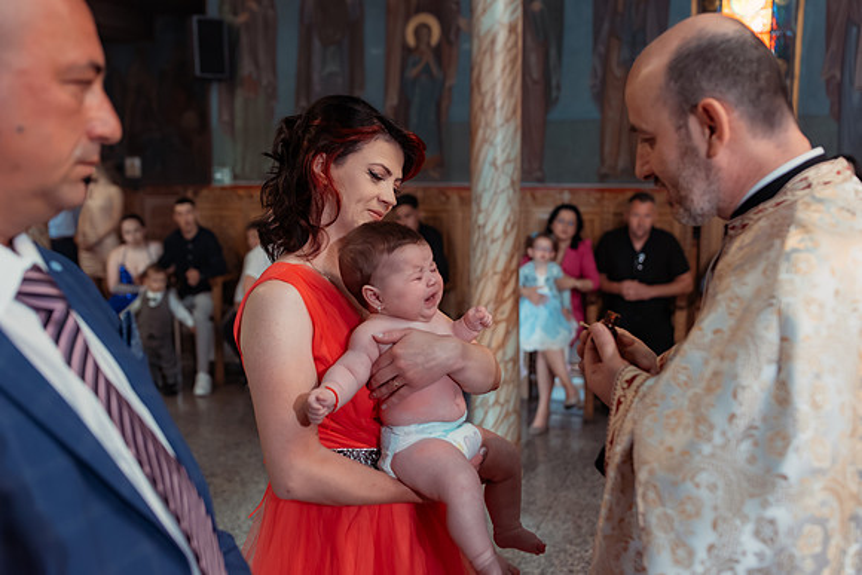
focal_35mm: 35
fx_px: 838
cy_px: 288
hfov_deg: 54.4
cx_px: 431
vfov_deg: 37.9
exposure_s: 1/200
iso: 1600
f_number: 2.8
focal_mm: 35
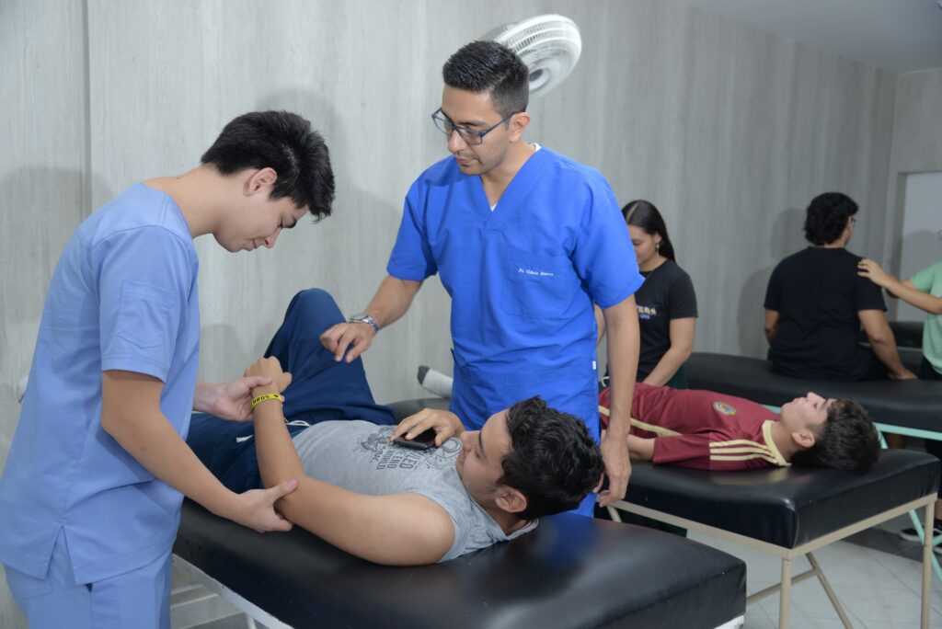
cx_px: 471
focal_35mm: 34
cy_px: 314
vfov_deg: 38.9
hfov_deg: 55.8
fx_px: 890
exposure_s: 1/80
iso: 500
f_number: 4
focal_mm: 34
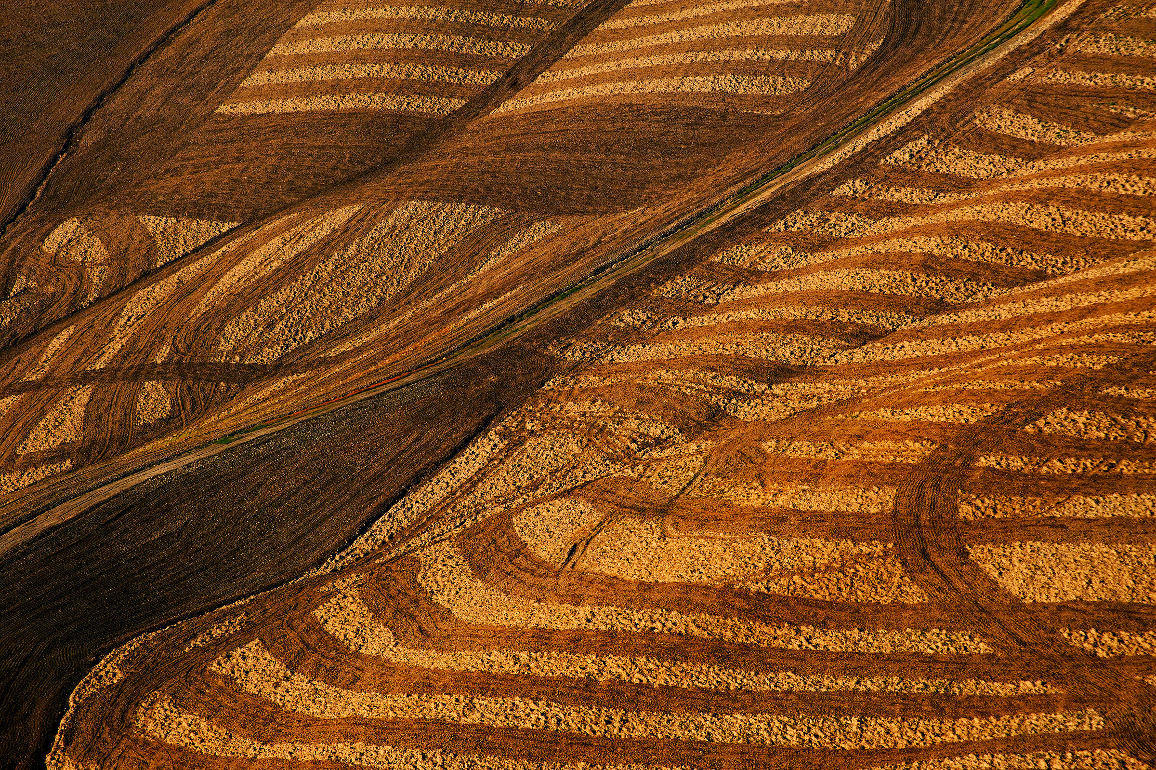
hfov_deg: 9.4
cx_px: 578
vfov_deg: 6.2
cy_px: 385
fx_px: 7060
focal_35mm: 220
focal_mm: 220
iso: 200
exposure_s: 1/640
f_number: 8
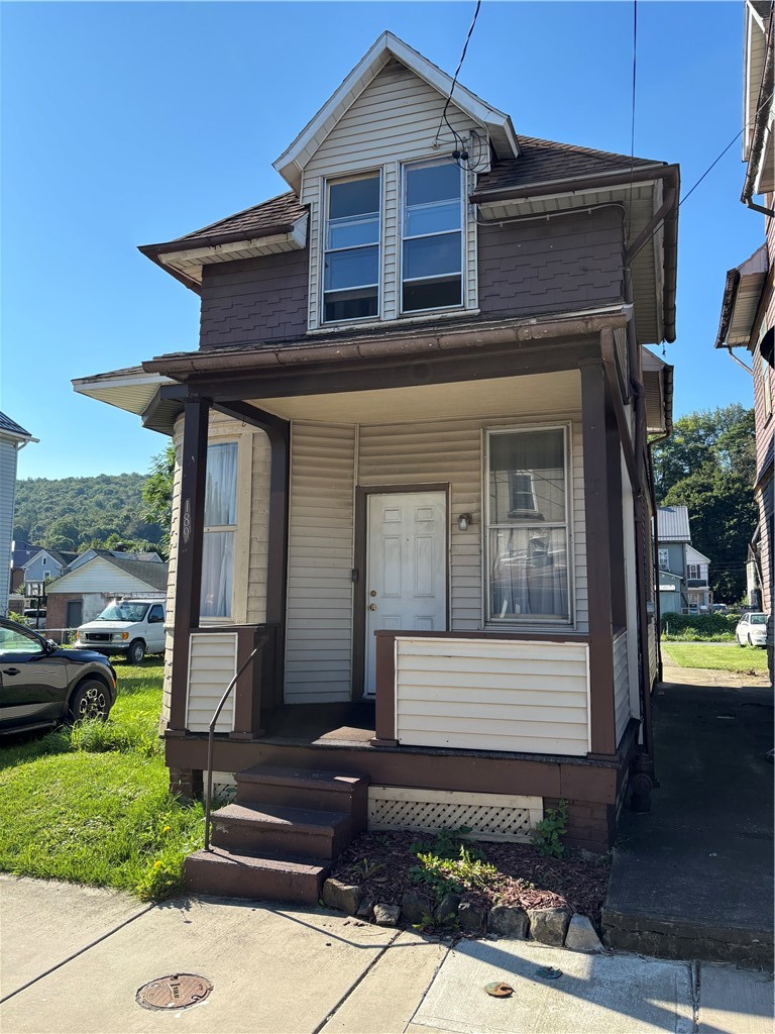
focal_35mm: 26
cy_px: 517
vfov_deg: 67.3
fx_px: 776
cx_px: 388
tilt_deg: +8.3
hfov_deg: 53.1
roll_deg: -1.1
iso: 50
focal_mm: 5.96
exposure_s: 1/1477
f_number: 1.6
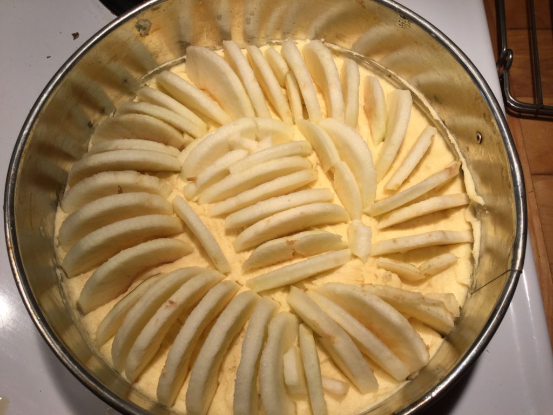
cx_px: 276
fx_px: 495
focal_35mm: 31
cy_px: 208
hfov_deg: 58.4
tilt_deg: -68.8
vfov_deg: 45.4
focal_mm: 3.3
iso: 32
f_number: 2.4
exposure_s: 1/120
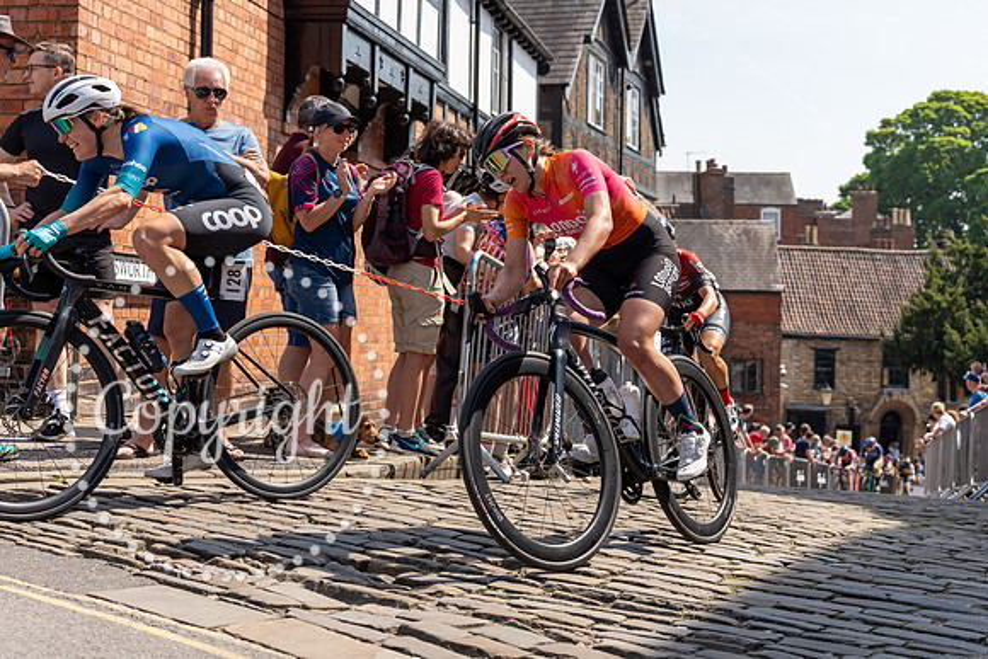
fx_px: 1485
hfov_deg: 36.7
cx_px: 567
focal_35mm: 54
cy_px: 255
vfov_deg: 25.0
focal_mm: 38
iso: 160
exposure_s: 1/2500
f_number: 3.5
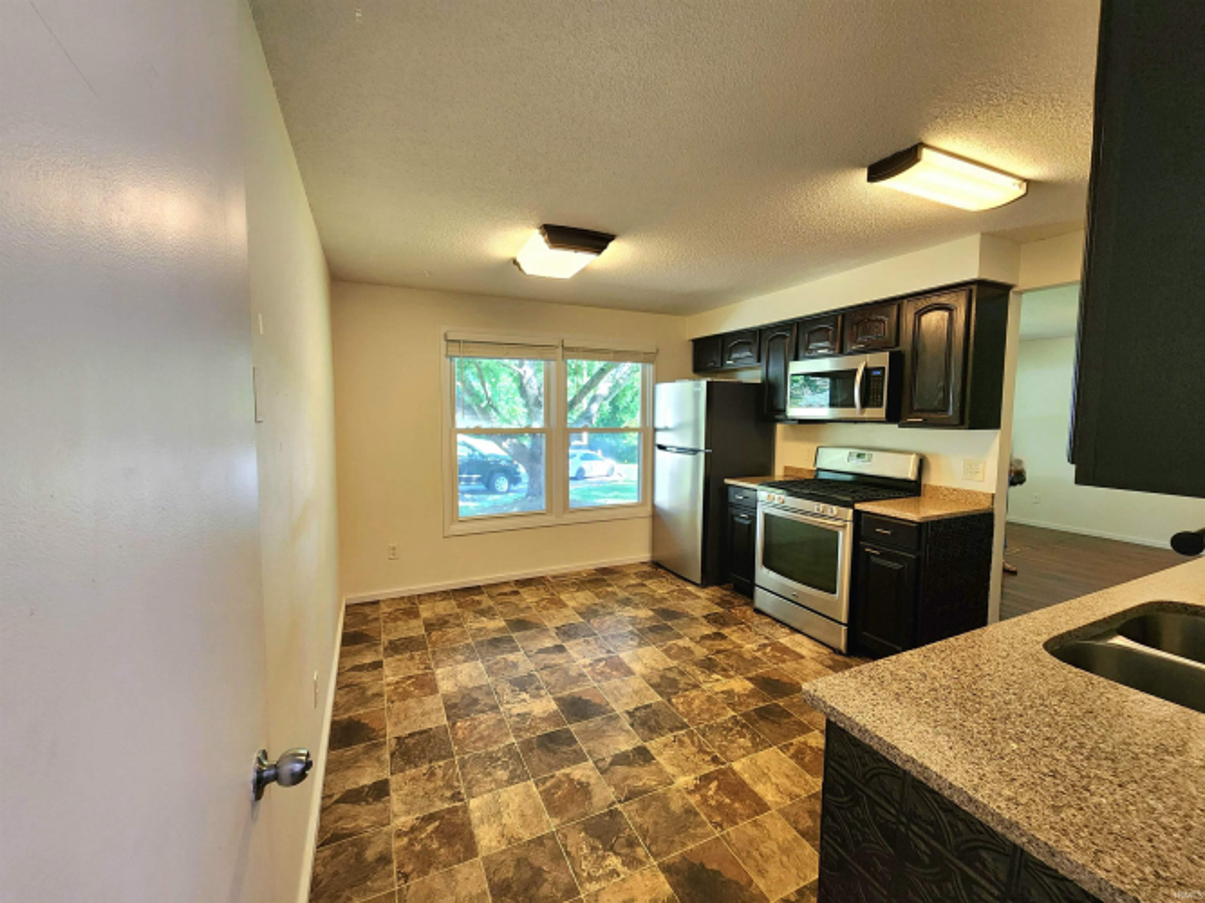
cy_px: 452
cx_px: 602
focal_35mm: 13
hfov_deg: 106.2
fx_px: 452
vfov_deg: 89.9
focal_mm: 2.2
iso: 320
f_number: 2.2
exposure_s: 1/60.2
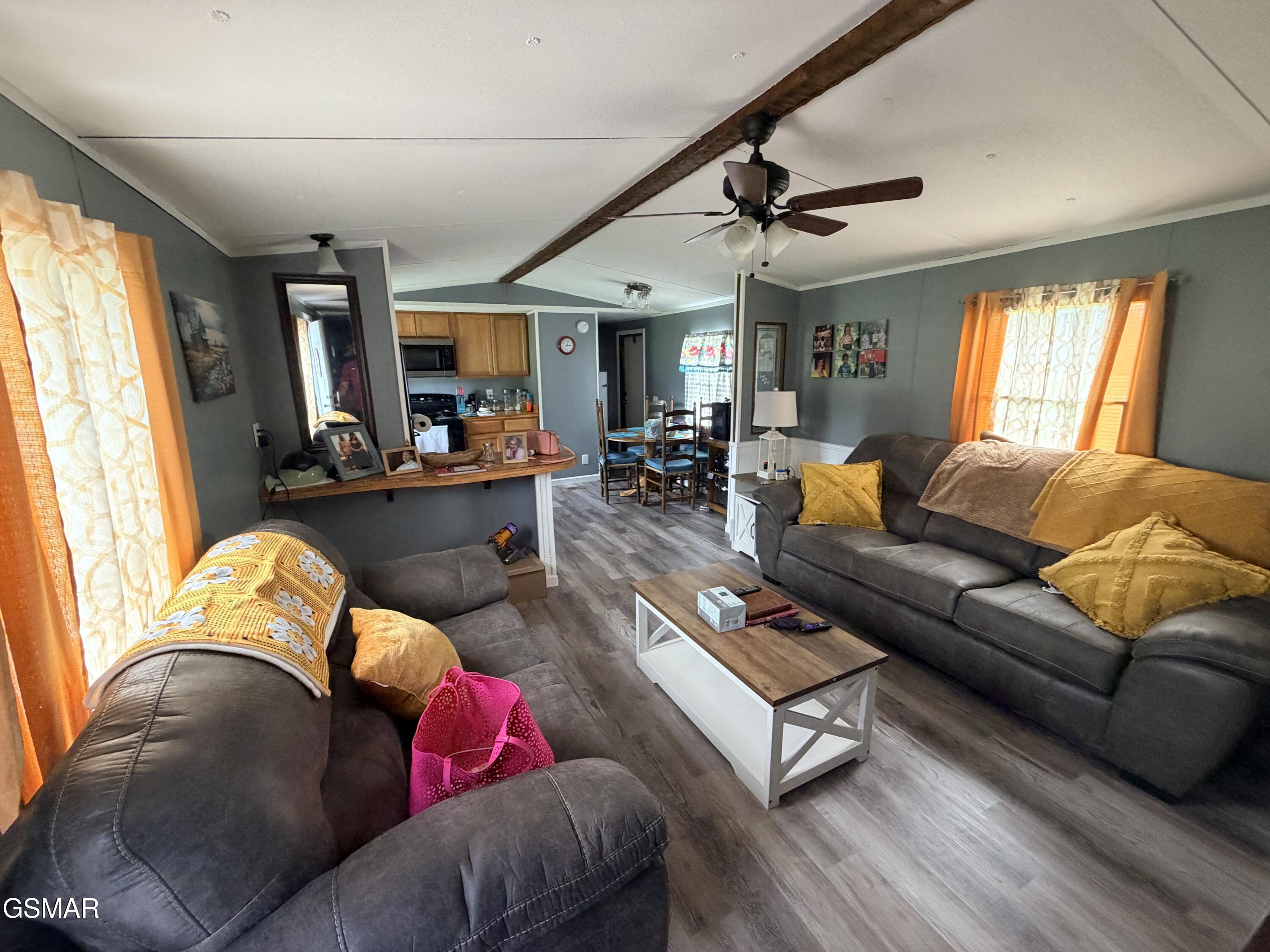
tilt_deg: -12.3
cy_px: 476
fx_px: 514
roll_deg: +3.2
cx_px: 635
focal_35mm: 14
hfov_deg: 102.1
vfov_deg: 85.7
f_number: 2.2
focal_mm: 2.22
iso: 320
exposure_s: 1/91
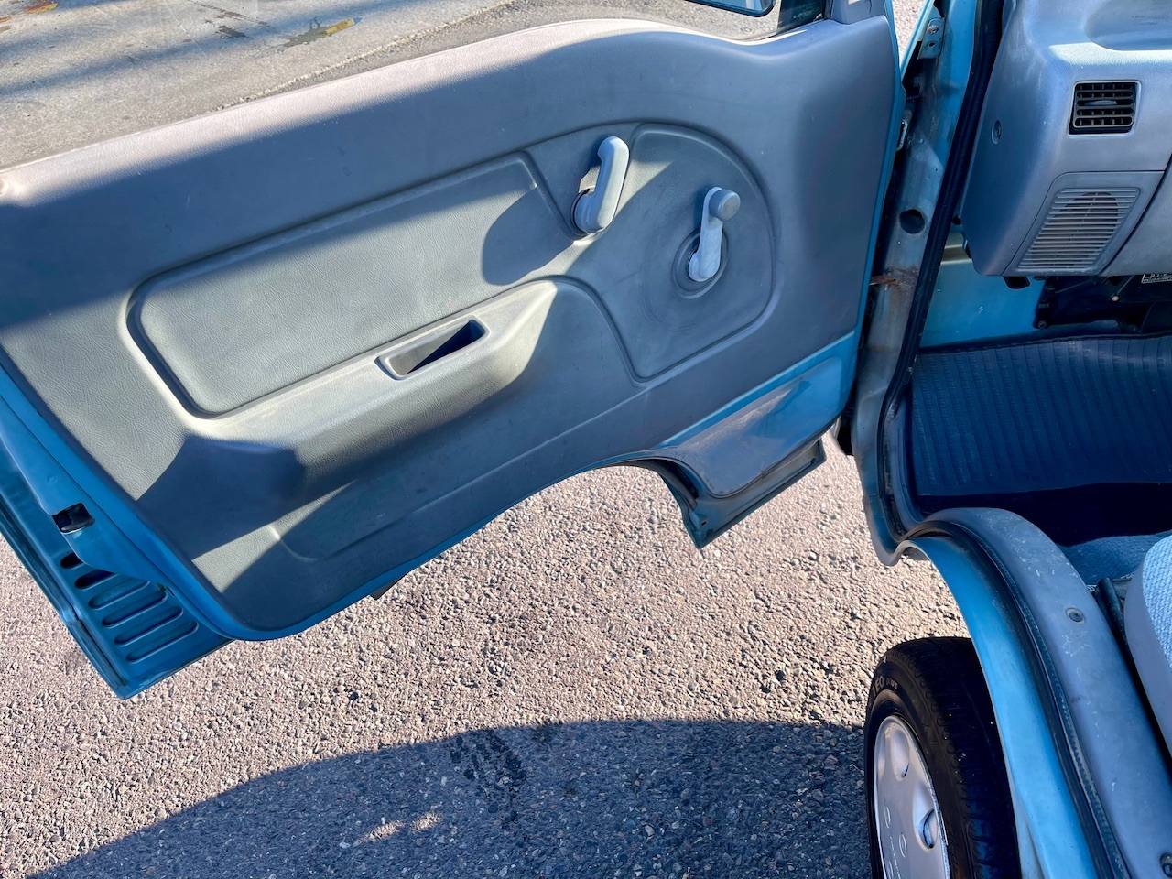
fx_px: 846
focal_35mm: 25
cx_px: 586
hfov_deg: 69.4
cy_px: 440
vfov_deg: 54.9
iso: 32
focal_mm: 5.1
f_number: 1.6
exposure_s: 1/219
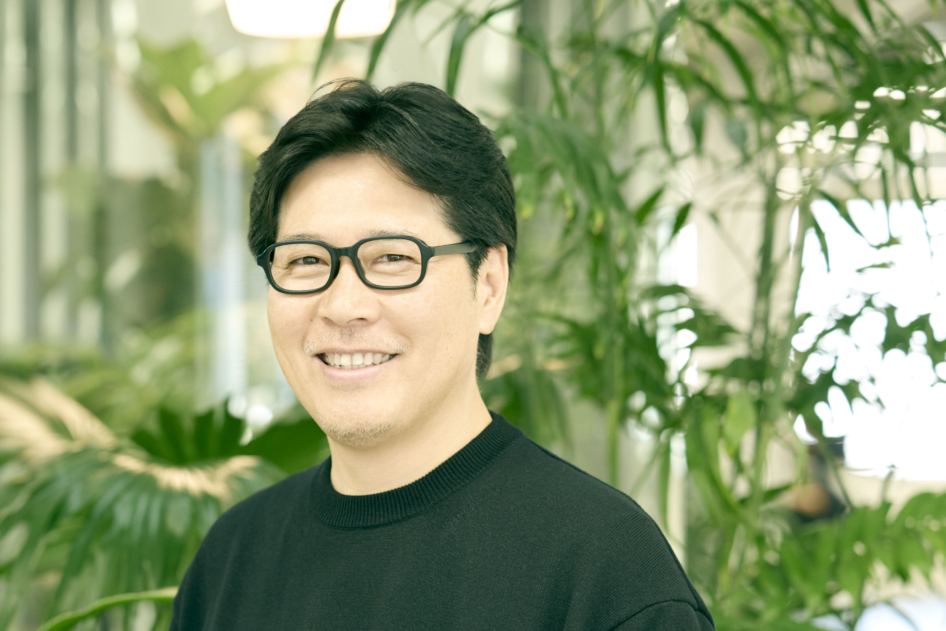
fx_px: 3127
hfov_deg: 17.1
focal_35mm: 119
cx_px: 251
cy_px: 457
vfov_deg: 11.5
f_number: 2.8
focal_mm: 75
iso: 1600
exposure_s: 1/200
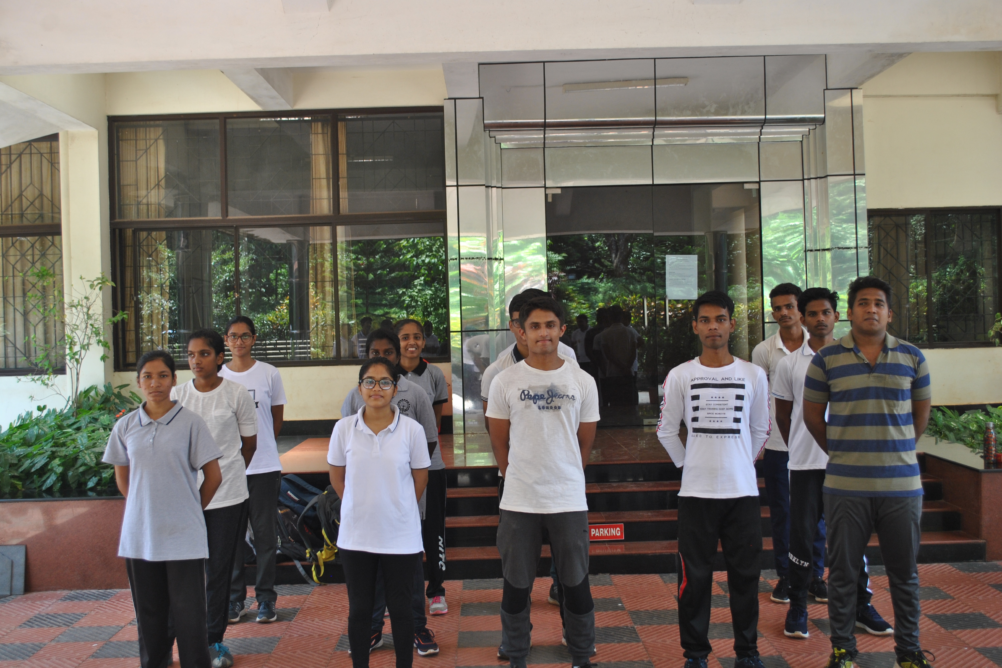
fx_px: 1085
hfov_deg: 49.6
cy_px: 334
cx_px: 501
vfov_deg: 34.2
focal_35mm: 39
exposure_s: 1/100
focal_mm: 26
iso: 200
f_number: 5
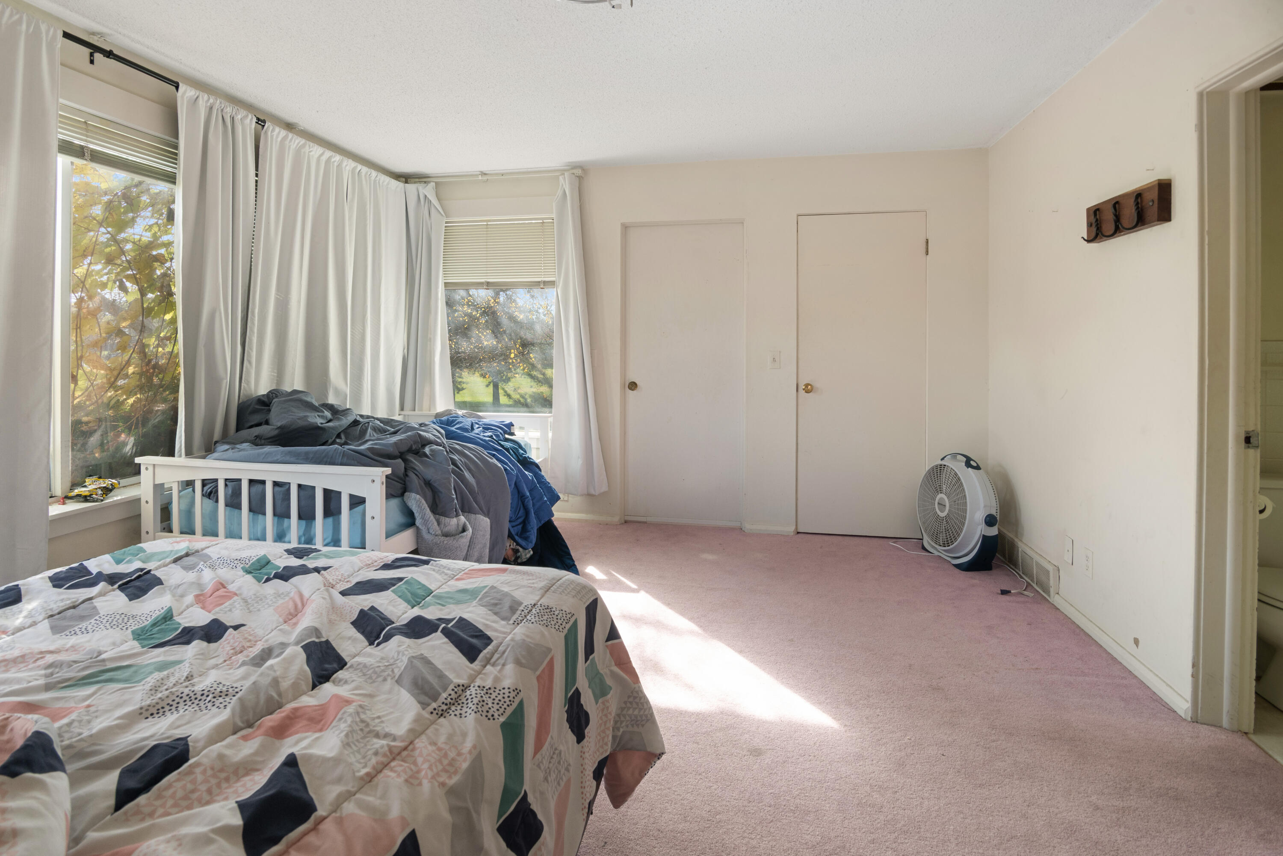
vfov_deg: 43.6
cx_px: 642
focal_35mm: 30
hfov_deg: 61.9
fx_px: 1069
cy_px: 428
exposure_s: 1/20
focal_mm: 30
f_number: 9
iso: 320
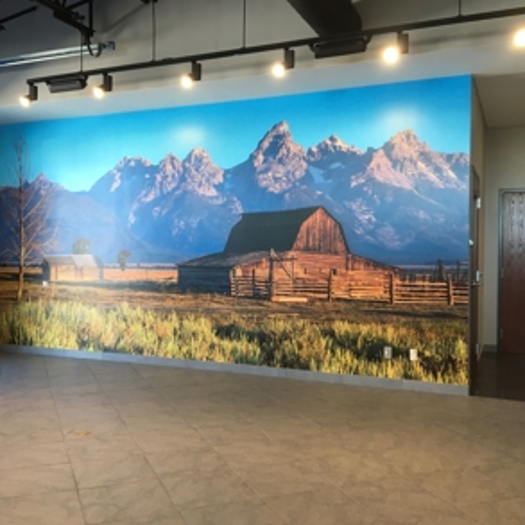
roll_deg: +0.3
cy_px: 260
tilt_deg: +0.8
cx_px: 247
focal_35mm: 35
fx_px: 601
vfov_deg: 47.2
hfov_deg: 47.2
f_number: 2.2
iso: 25
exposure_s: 1/30
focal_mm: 4.15
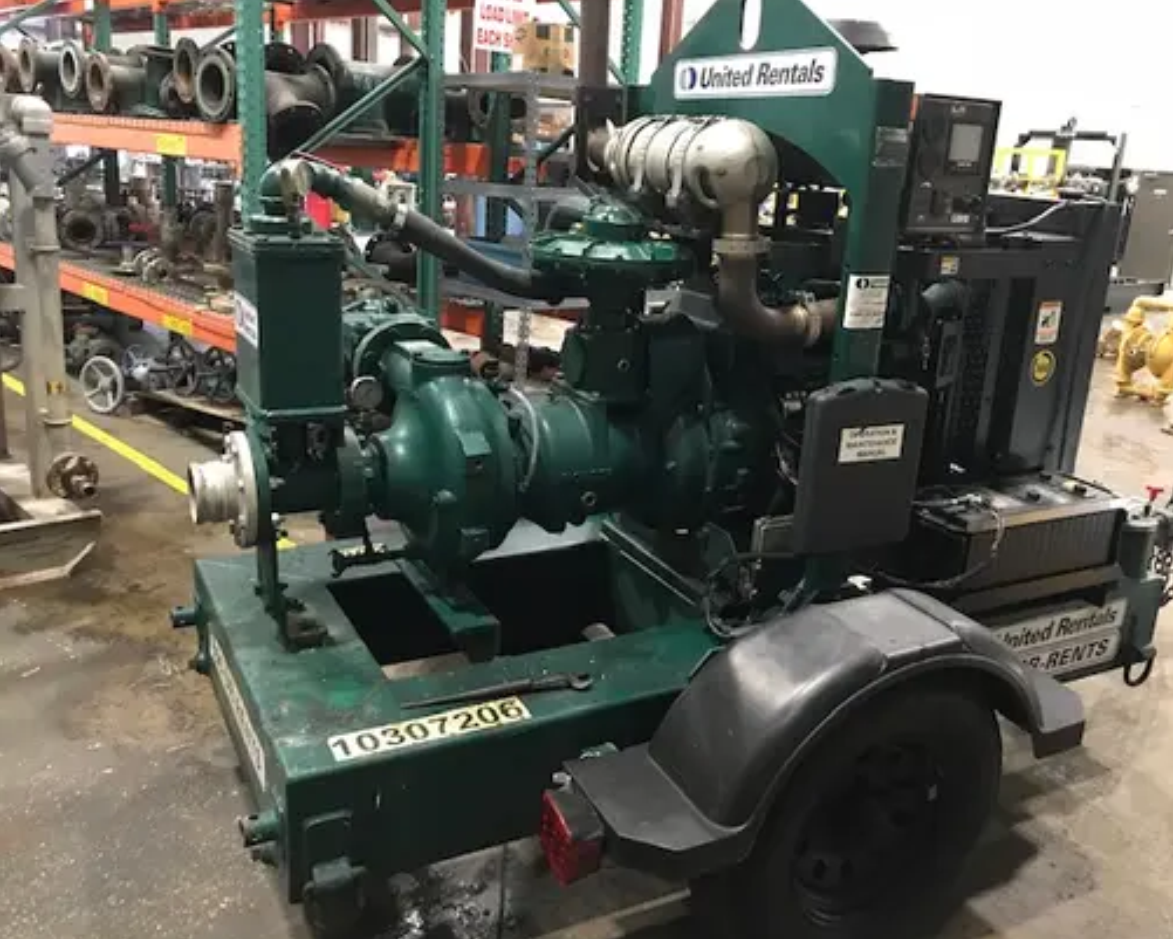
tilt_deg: -14.6
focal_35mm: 30
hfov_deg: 58.7
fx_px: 1042
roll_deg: -4.2
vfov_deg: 48.5
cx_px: 642
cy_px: 462
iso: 100
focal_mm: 3.99
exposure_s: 1/12
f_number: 1.8
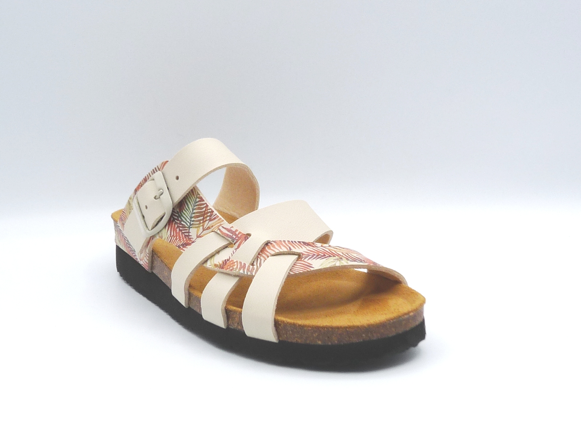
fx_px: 806
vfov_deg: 30.3
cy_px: 218
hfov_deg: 39.7
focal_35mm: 48
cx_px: 290
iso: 100
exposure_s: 1/200
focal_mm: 4.8
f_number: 5
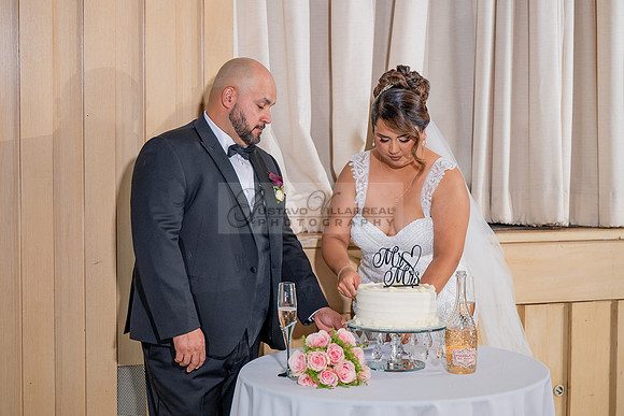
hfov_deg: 28.8
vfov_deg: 19.5
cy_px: 208
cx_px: 312
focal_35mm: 70
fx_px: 1214
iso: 1600
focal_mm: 70
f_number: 3.2
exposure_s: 1/200
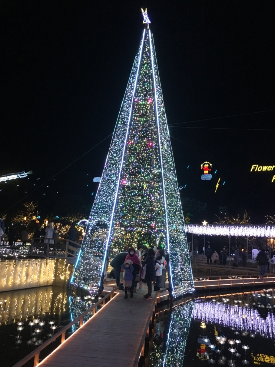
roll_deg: -2.7
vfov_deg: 60.0
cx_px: 139
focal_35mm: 30
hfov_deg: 46.8
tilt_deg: +9.9
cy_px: 189
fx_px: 318
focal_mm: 4.15
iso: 200
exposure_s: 1/30
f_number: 2.2
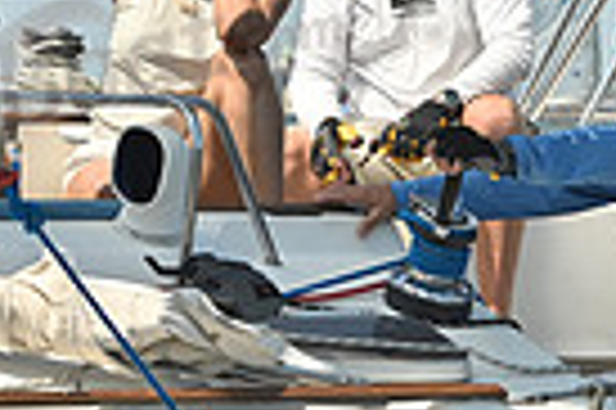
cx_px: 580
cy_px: 264
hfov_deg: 5.7
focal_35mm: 364
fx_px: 6221
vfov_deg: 3.8
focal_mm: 86
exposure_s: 1/1250
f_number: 8
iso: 320
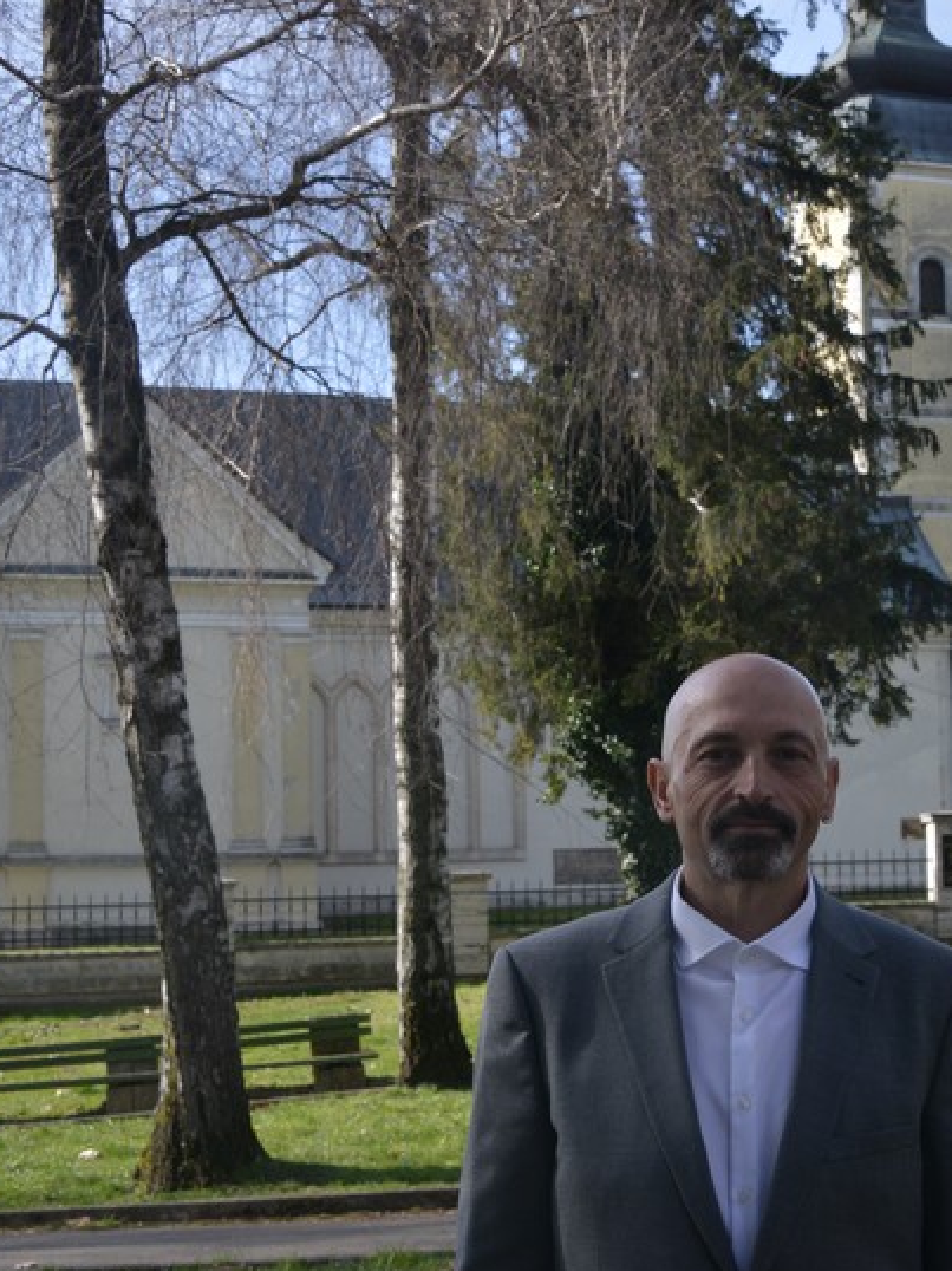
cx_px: 822
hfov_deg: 21.8
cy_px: 644
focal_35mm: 66
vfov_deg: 29.4
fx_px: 2422
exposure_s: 1/400
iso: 640
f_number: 10
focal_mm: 45
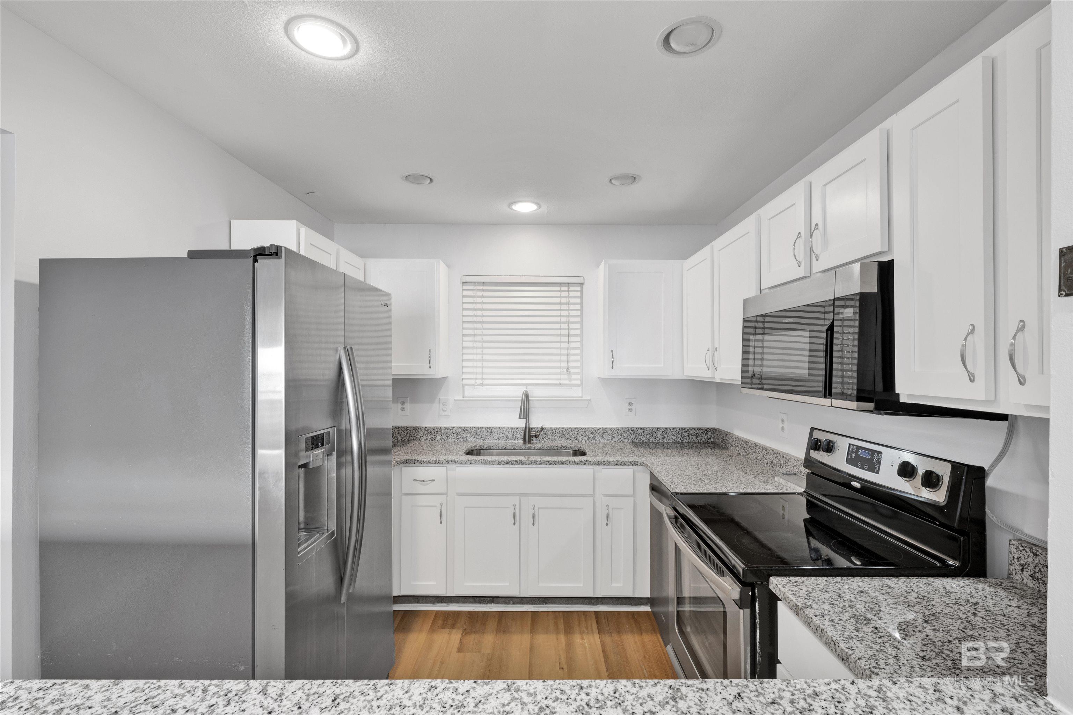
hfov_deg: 96.7
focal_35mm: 16
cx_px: 536
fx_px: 477
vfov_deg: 73.7
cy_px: 358
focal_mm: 16
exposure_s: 1/5
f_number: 11
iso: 400
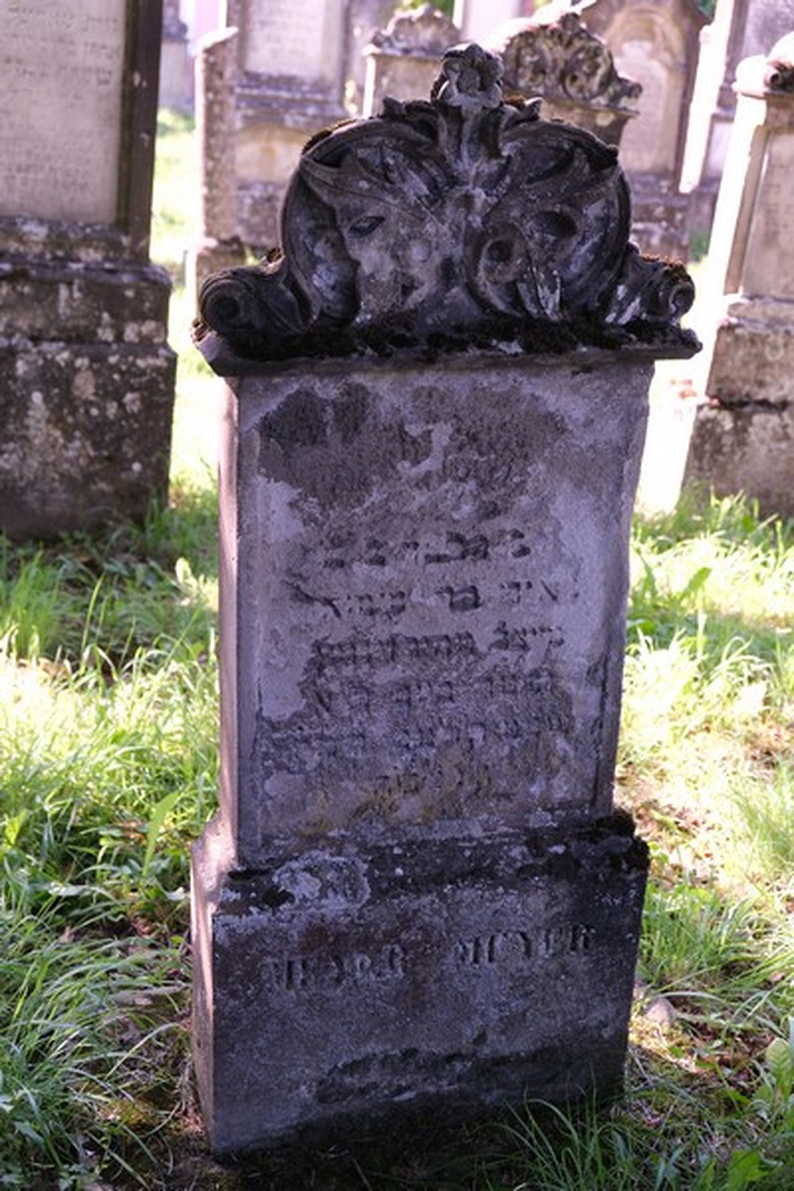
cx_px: 397
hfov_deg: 29.9
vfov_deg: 43.6
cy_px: 596
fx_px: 1489
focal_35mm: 45
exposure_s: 1/85
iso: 200
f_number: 4
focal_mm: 30.2
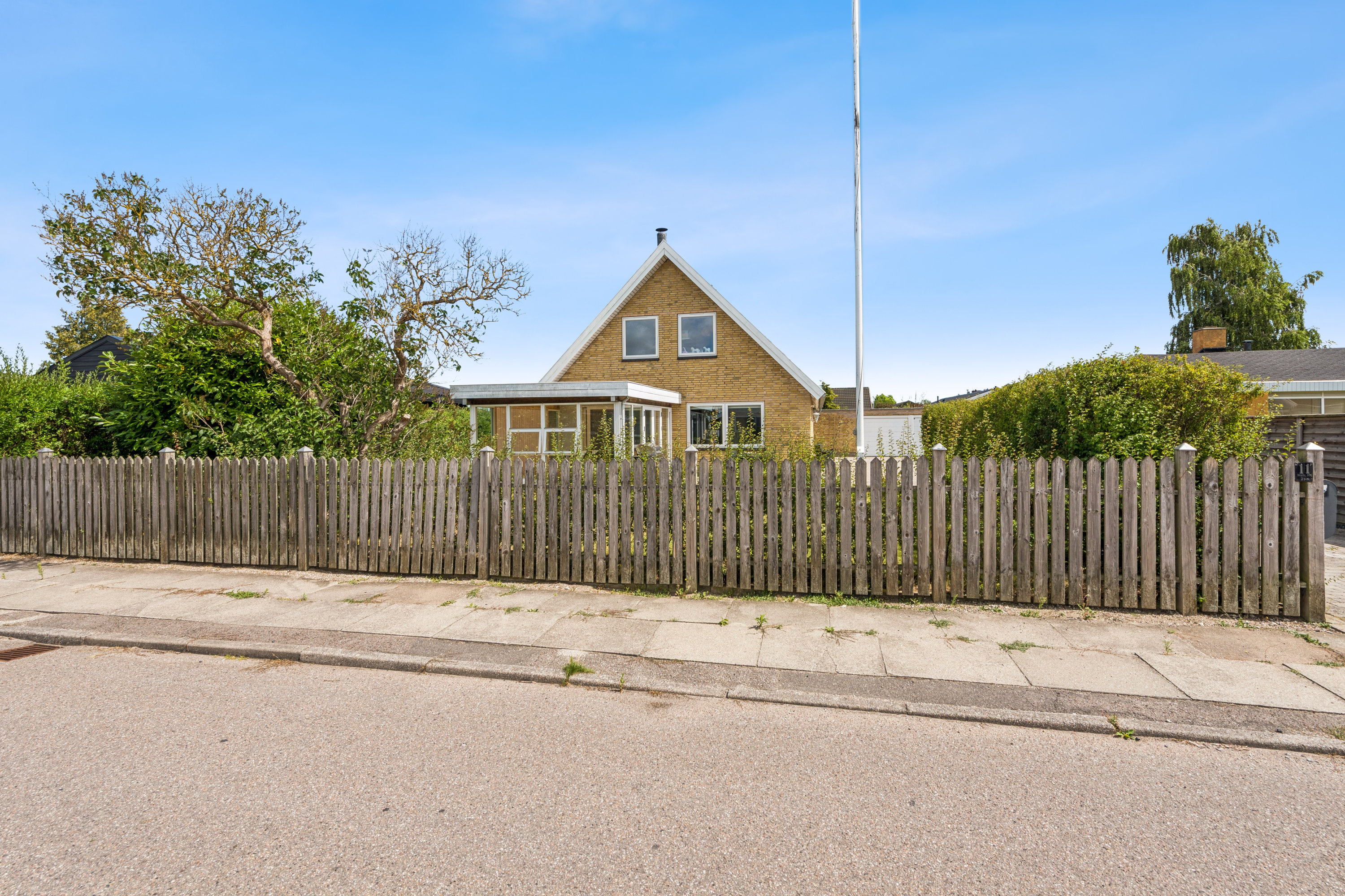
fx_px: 598
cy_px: 448
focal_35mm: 16
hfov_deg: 96.7
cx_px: 672
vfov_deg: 73.7
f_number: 13
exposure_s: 1/125
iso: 125
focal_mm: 16
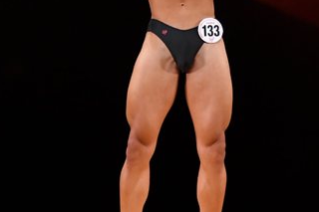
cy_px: 28
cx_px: 136
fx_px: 5154
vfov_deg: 2.4
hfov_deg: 3.5
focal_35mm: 582
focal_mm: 160
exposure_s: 1/400
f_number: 5.6
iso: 3200
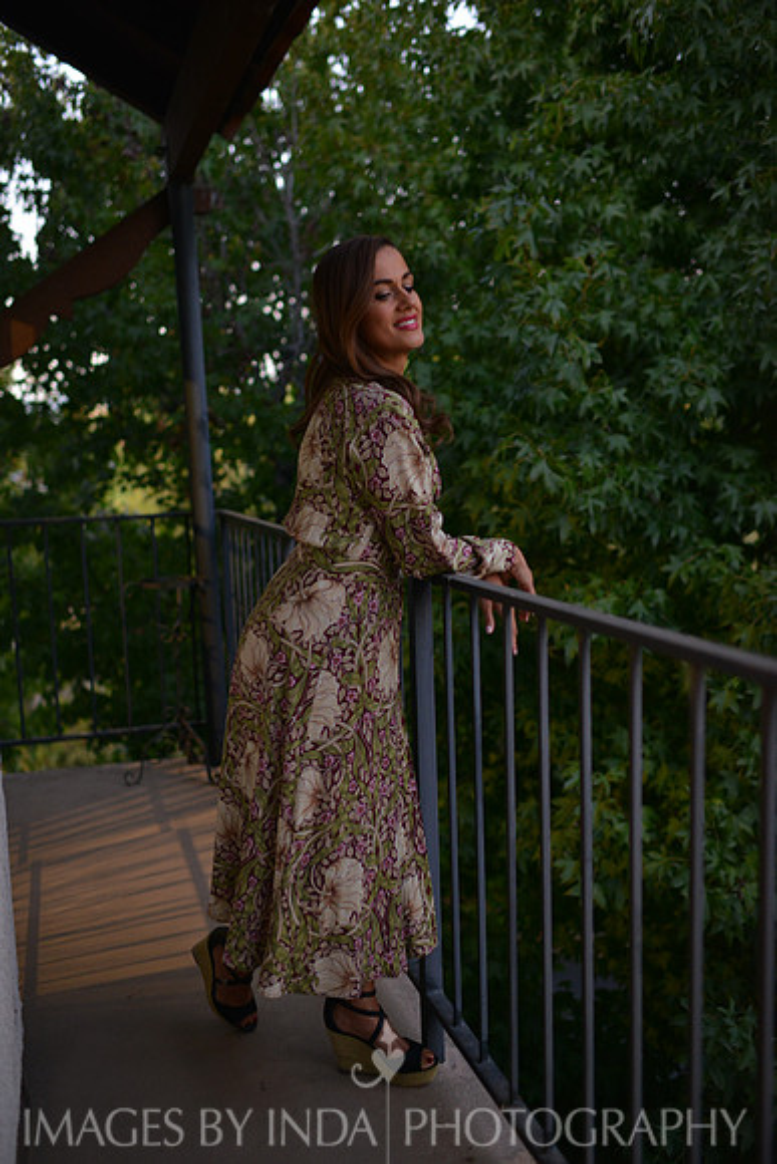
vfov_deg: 54.4
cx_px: 388
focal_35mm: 35
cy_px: 582
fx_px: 1132
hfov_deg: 37.9
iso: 1250
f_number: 1.8
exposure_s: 1/125
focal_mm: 35
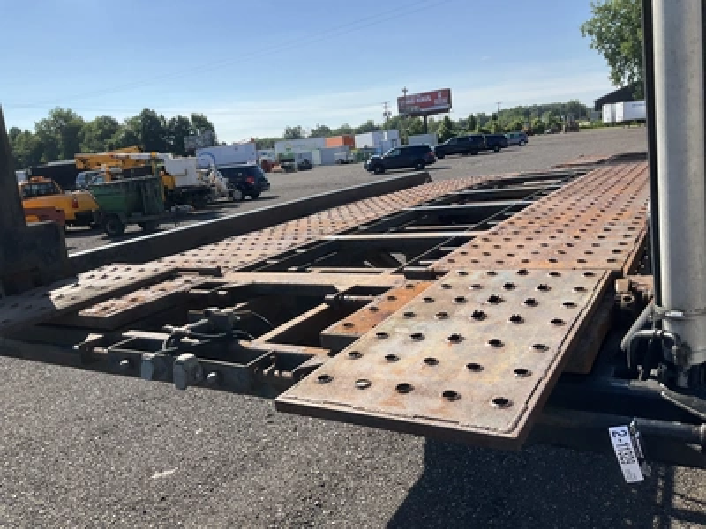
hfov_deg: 61.7
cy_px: 264
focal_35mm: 29
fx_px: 591
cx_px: 353
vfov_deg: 48.2
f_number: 1.8
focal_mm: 3
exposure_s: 1/1221
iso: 25
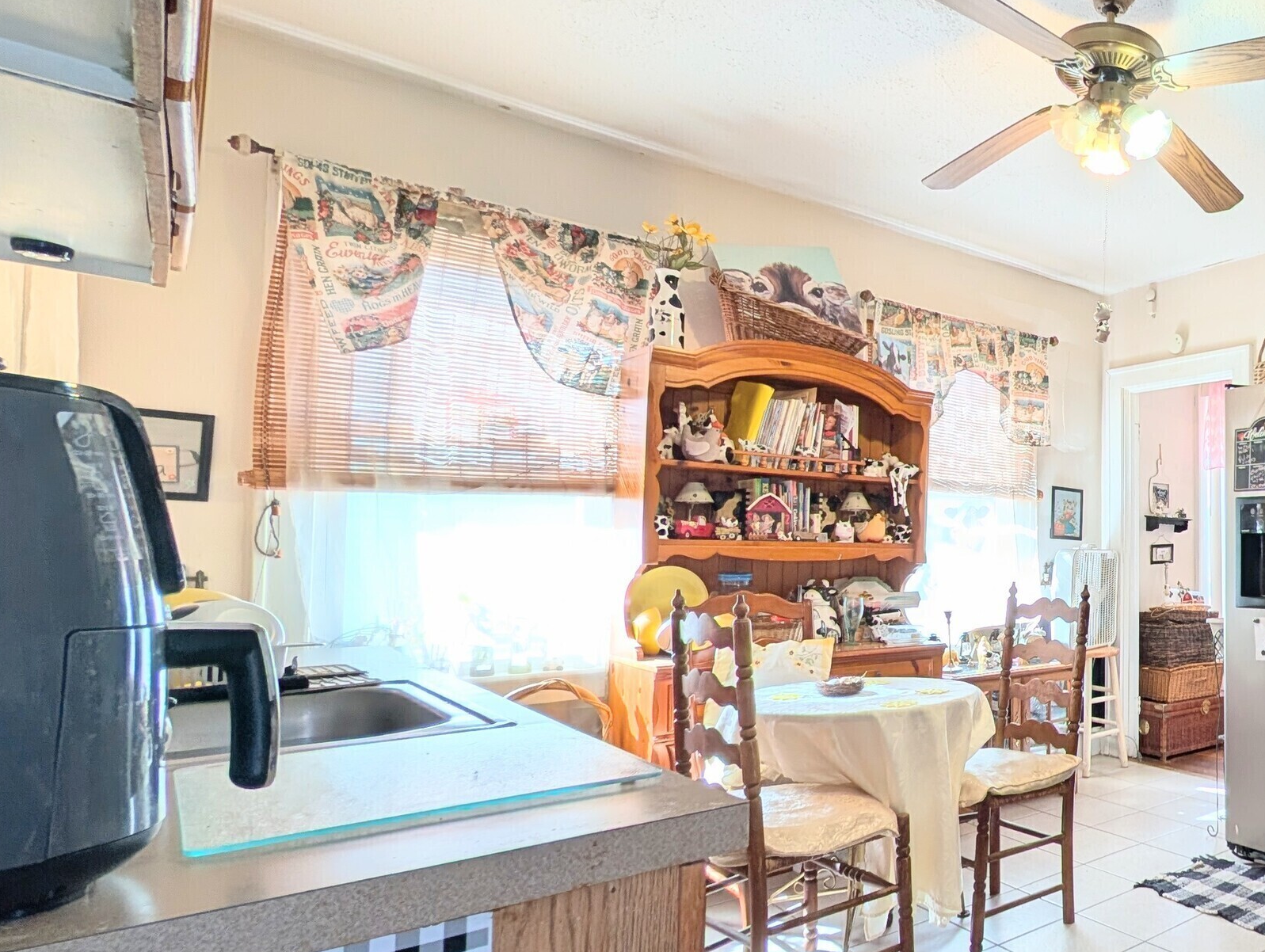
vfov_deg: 58.9
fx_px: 842
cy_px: 527
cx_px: 1195
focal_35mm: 23
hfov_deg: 59.6
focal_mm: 2.02
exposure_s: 1/120
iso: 67
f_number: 1.7
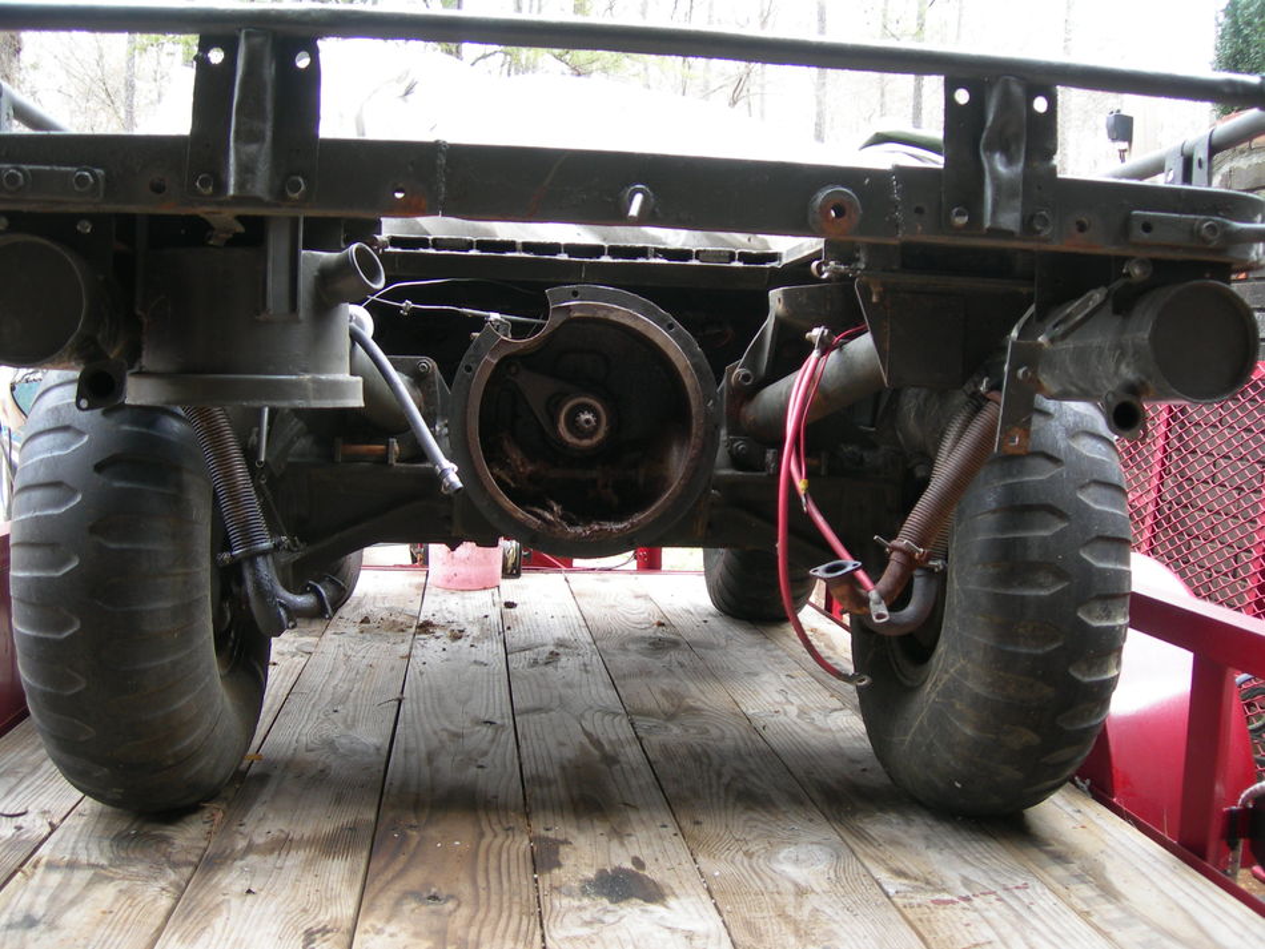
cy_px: 474
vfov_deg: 37.7
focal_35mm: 38
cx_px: 632
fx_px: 1389
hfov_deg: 49.0
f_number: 2.8
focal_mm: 7.8
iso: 50
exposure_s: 1/47.7
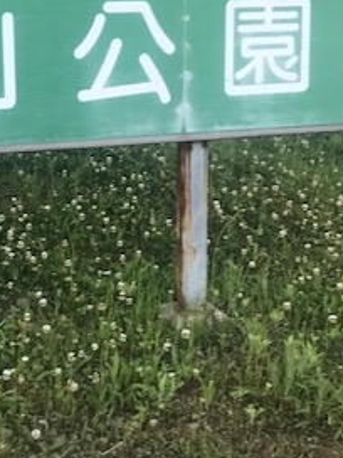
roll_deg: -1.8
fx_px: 872
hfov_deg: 21.9
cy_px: 158
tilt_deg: -2.0
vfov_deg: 29.2
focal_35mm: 66
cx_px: 59
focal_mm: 3.99
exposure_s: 1/60
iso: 32
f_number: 1.8
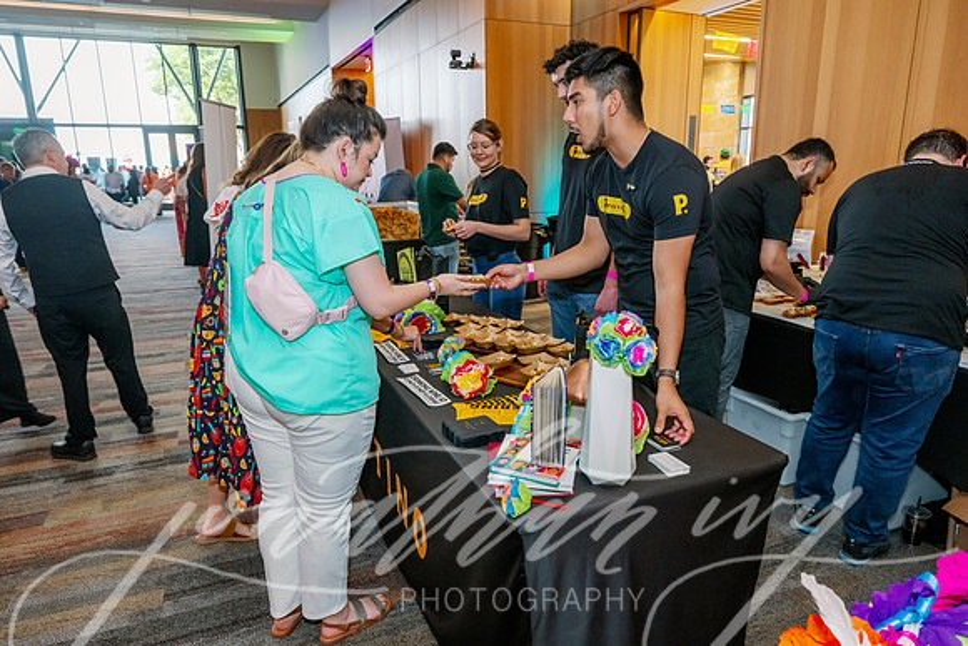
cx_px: 484
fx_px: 645
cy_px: 323
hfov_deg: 73.7
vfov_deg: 53.2
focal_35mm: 24
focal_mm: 24
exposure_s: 1/100
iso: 2000
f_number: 6.3
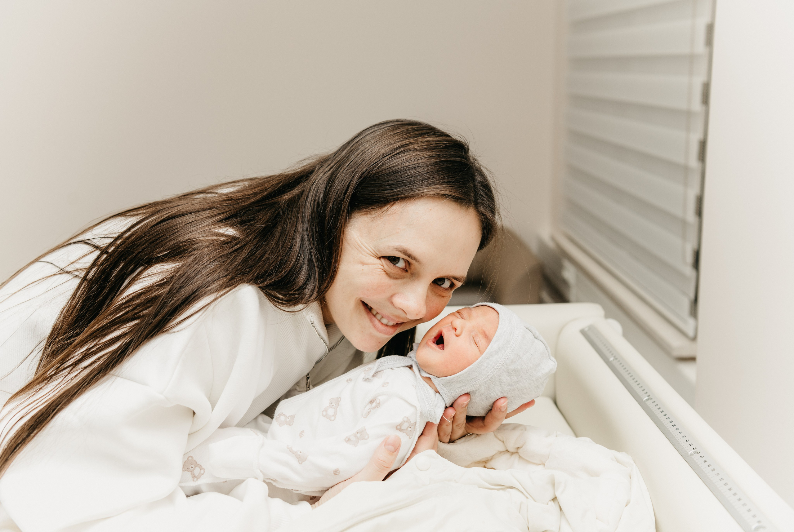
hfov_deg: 43.2
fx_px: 1001
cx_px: 399
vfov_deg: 29.8
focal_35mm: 45
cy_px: 266
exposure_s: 1/160
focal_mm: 44
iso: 200
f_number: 4.5
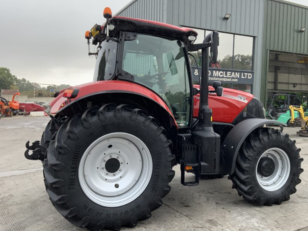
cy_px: 109
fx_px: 320
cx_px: 180
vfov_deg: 39.7
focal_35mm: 36
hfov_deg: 51.1
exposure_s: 1/134
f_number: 1.8
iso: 16
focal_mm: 3
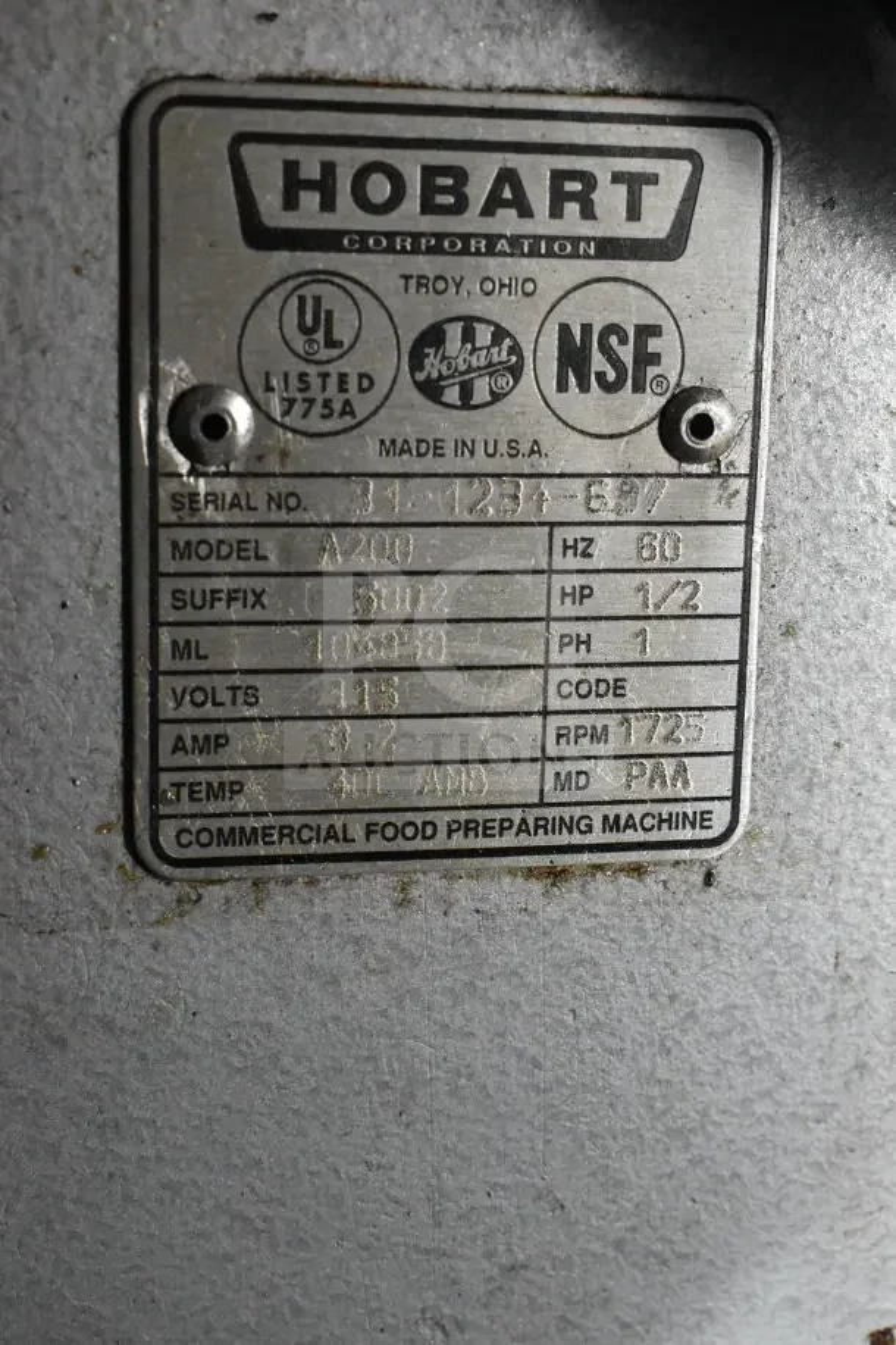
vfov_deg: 35.1
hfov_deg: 23.8
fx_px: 2128
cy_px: 672
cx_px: 448
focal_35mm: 57
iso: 8000
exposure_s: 1/60
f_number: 11
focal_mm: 38
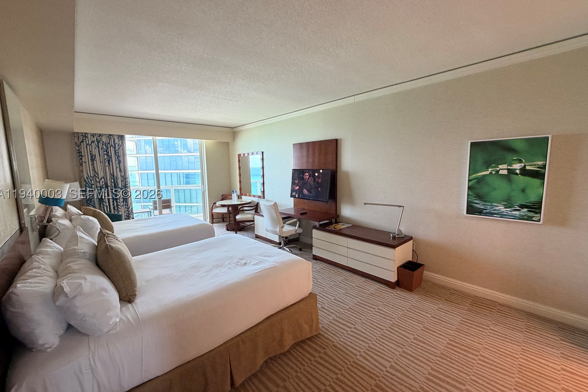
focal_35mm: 15
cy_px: 196
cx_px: 296
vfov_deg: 77.3
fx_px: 245
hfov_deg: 100.4
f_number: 2.2
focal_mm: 2.22
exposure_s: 1/60
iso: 200
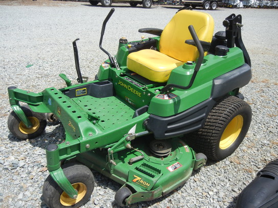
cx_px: 139
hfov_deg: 60.0
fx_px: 241
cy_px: 104
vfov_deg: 46.8
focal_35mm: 30
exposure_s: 1/347
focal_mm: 5.4
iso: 160
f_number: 7
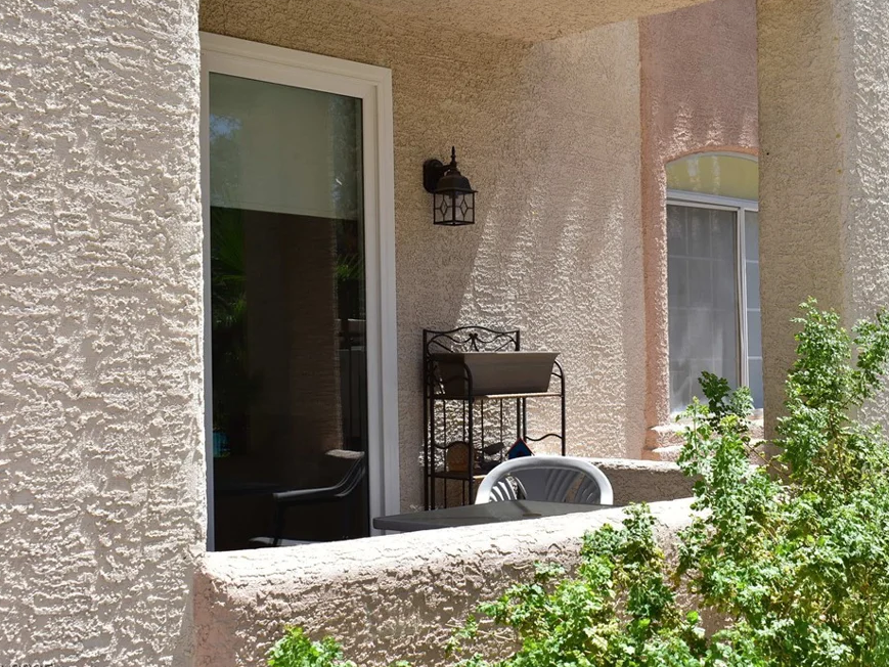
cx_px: 484
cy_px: 341
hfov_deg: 37.5
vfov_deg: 28.6
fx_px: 1310
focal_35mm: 51
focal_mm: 30
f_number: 11
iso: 400
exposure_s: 1/400
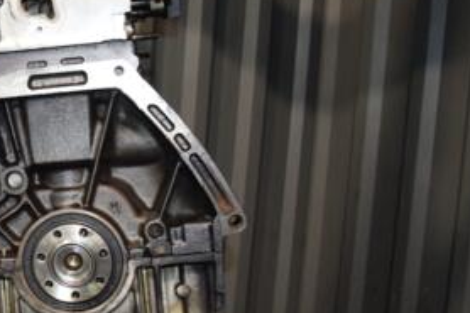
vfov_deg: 20.0
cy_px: 152
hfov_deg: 27.8
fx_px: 888
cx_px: -5
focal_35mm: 68
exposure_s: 1/60
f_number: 5
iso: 800
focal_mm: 21
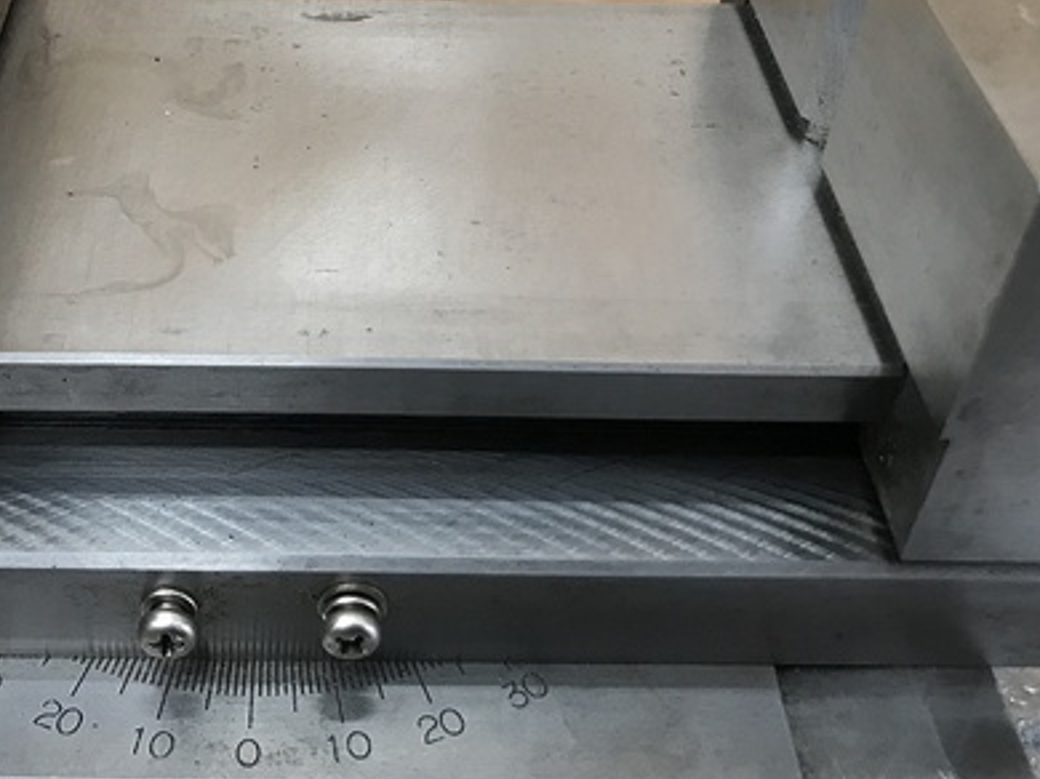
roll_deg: -1.1
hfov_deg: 40.7
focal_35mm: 46
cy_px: 160
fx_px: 1381
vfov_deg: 30.7
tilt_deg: -37.6
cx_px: 339
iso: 40
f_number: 1.8
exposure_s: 1/15
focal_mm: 3.99
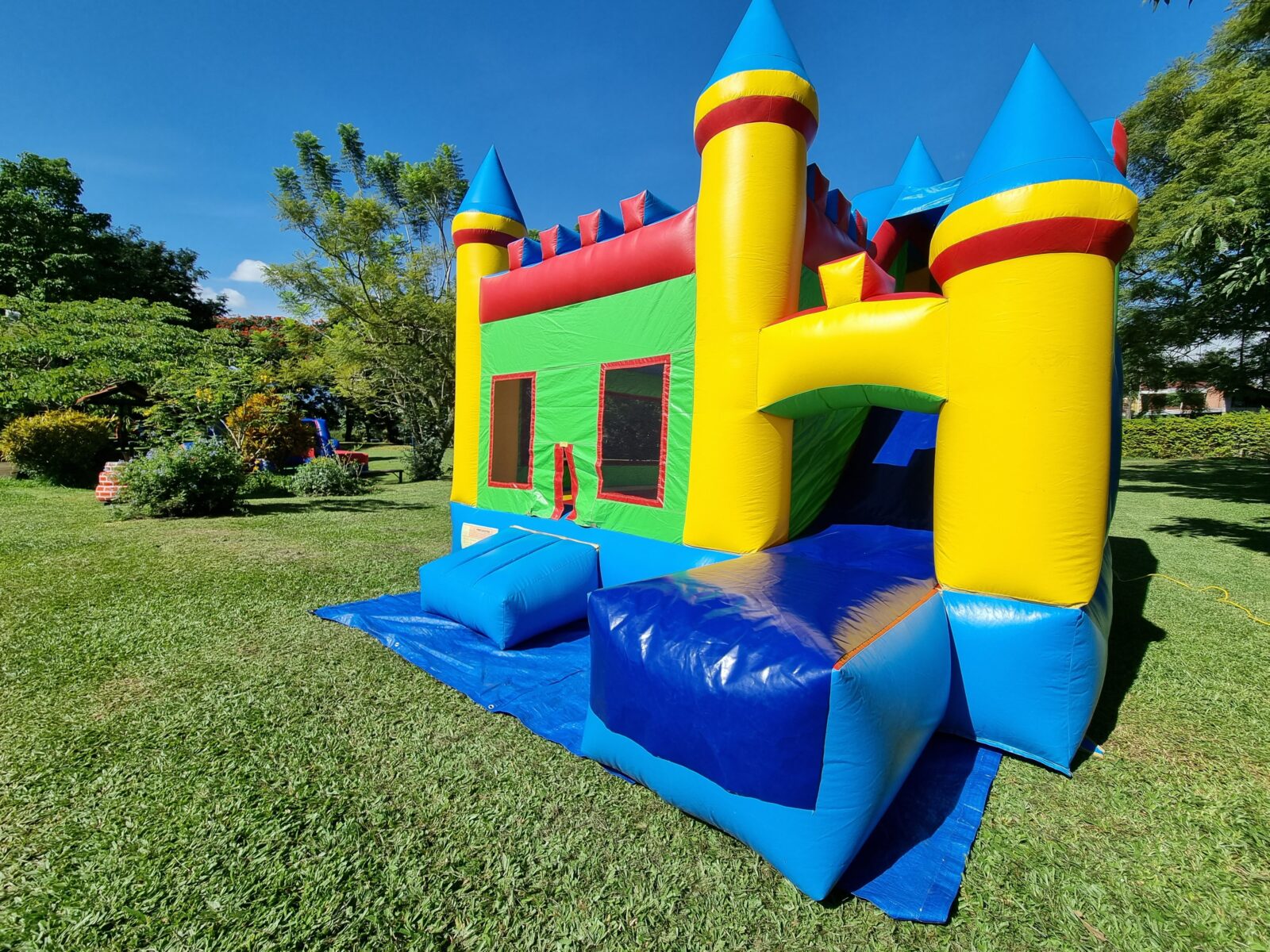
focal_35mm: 13
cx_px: 635
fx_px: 477
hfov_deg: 106.2
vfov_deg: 89.9
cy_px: 476
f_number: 2.2
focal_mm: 2.2
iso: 50
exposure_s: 1/2336
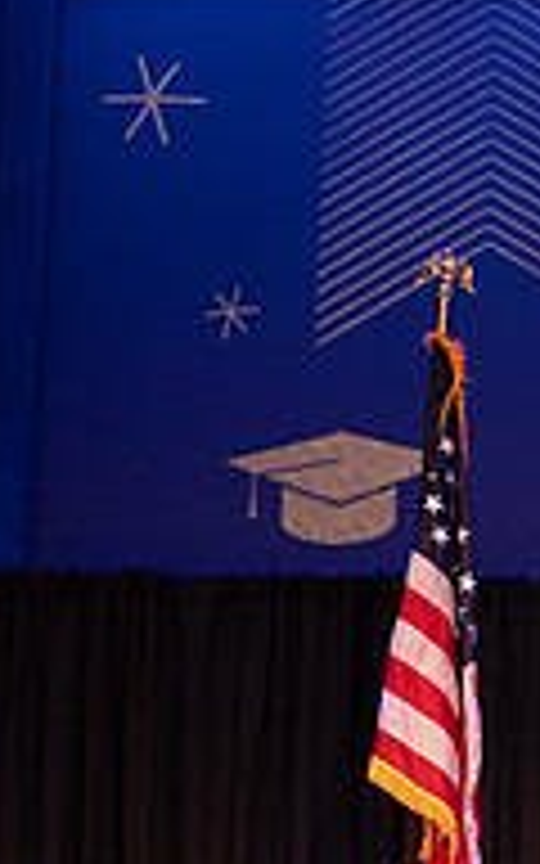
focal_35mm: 117
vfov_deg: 17.4
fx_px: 2755
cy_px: 848
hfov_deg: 10.3
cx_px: 1066
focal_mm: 38
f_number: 4
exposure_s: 1/200
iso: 1600
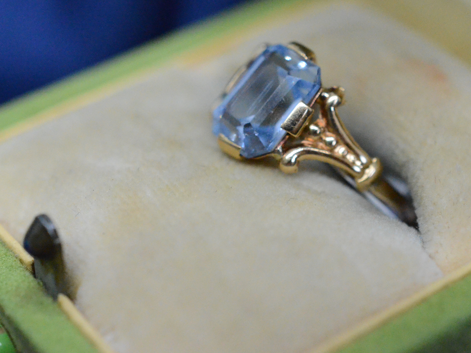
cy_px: 150
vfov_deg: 18.2
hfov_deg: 24.1
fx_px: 1102
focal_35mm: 81
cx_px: 283
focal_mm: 40
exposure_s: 1/2500
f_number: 6.3
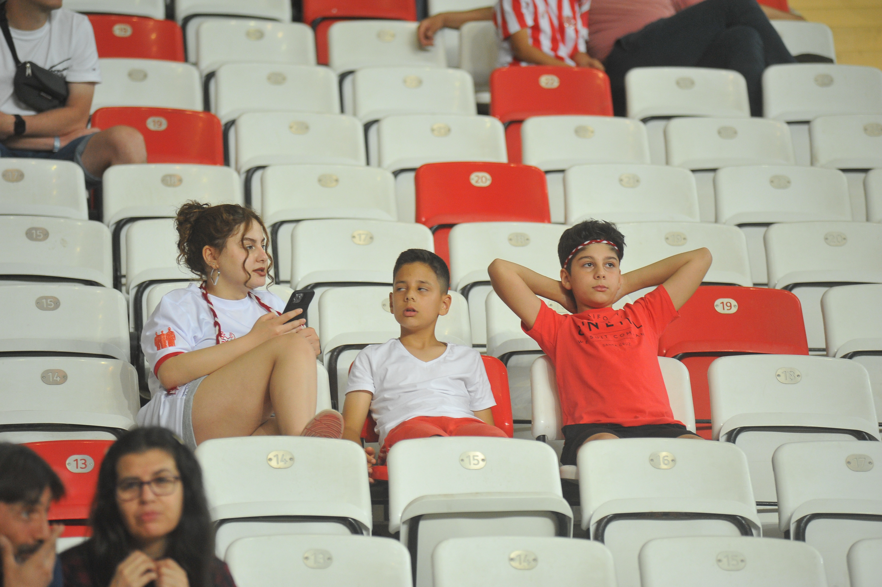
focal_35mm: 200
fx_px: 4897
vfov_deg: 6.9
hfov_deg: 10.3
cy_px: 294
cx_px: 441
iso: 2000
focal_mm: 200
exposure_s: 1/400
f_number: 6.3
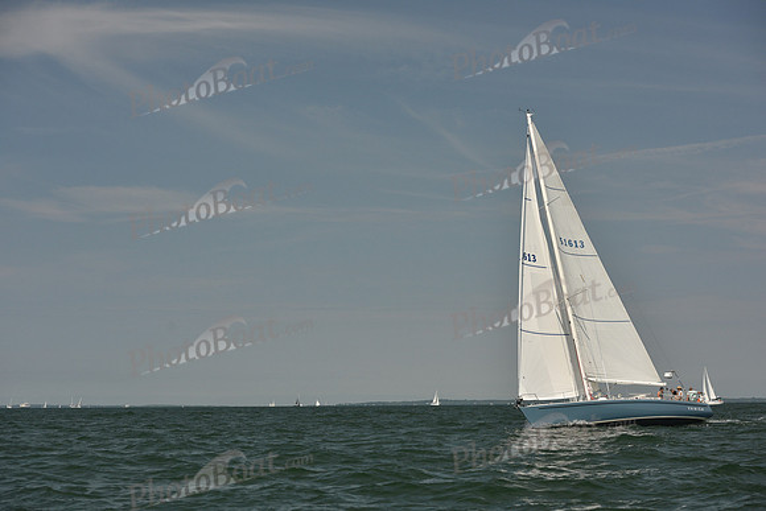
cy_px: 256
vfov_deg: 19.5
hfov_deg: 28.8
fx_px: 1490
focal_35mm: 70
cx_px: 383
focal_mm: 70
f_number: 7.1
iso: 320
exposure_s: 1/1250
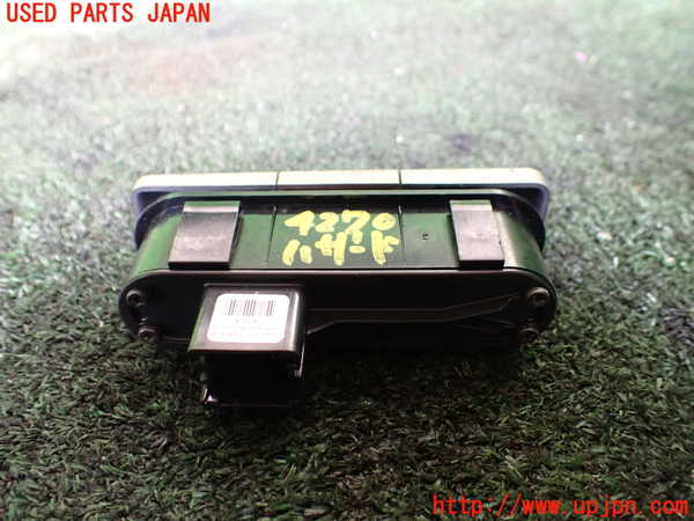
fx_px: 601
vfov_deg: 46.8
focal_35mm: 30
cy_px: 260
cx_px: 347
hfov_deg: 60.0
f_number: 2.3
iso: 800
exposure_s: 1/80
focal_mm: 5.4
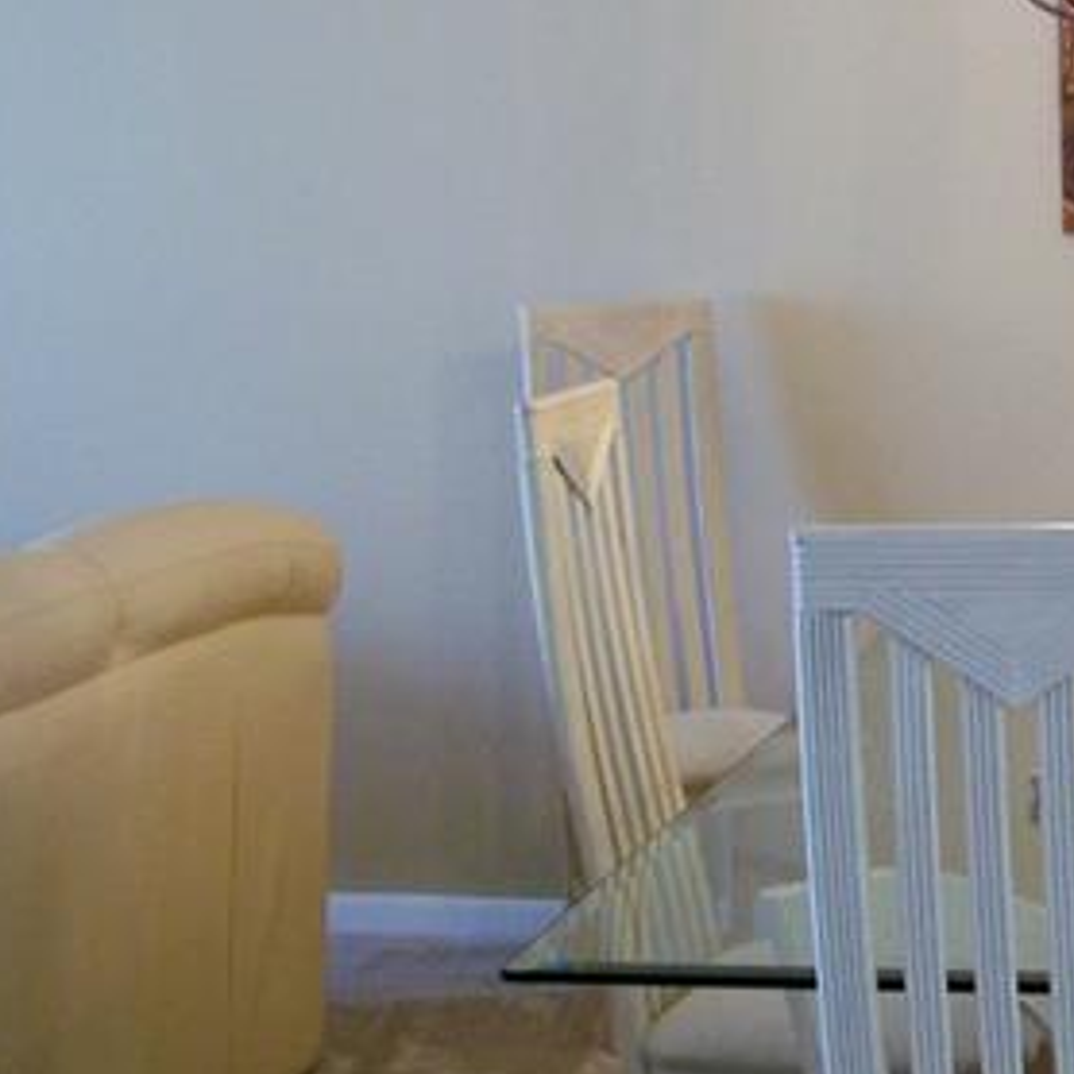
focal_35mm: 84
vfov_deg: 20.6
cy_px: 522
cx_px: 1371
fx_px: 2949
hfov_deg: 19.2
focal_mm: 5.85
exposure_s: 1/30
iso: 200
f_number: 2.8
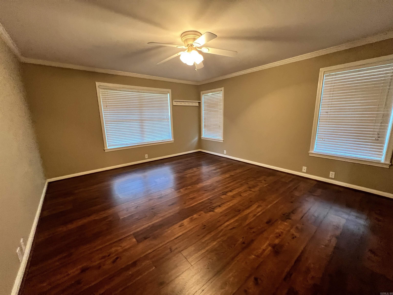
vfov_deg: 89.9
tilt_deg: -12.2
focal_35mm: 13
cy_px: 148
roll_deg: +1.0
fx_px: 148
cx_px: 196
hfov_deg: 106.2
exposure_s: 1/60
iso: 500
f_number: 1.8
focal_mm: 1.57
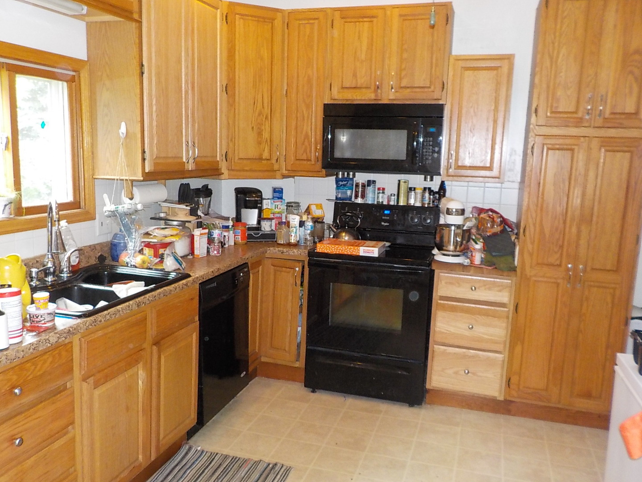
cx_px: 321
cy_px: 241
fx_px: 556
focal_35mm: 30
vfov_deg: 46.8
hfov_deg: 60.0
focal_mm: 4.1
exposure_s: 1/30
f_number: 3.3
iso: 360
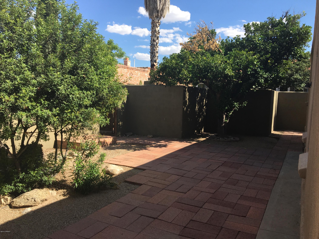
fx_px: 267
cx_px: 160
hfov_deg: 61.7
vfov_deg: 48.2
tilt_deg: -5.6
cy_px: 120
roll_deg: -1.4
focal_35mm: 29
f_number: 2.2
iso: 25
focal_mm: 4.15
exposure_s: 1/1099
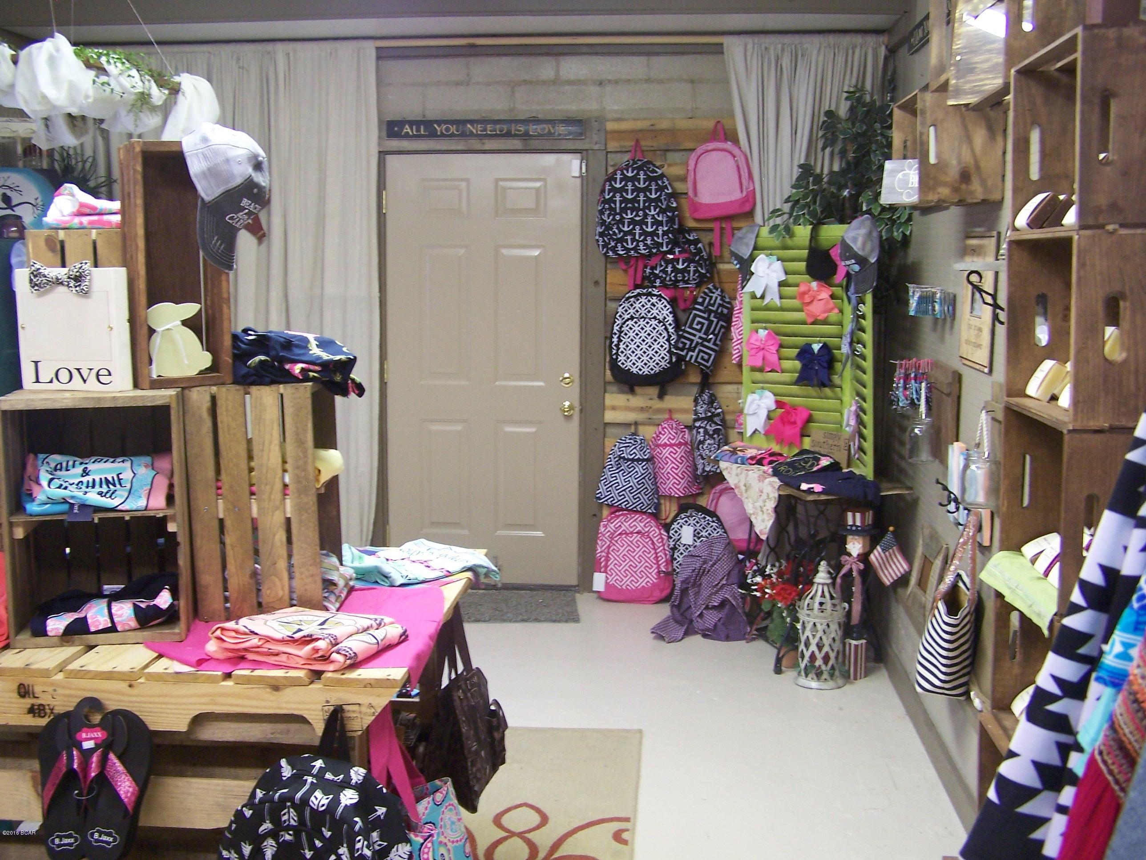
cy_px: 430
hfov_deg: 49.0
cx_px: 573
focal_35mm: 38
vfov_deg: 37.7
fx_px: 1258
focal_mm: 6.3
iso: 140
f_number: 2.8
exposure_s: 1/8
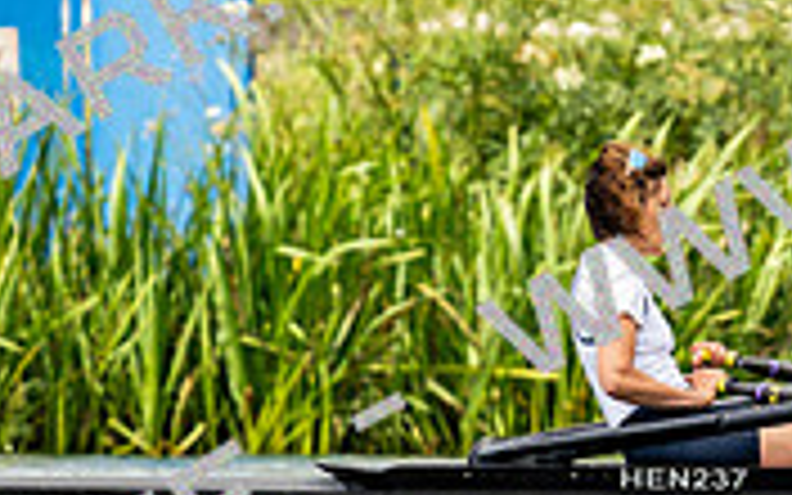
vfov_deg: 0.7
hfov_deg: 1.0
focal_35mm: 2015
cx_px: 1035
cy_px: 389
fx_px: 43493
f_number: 6.3
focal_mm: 600
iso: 500
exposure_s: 1/2000
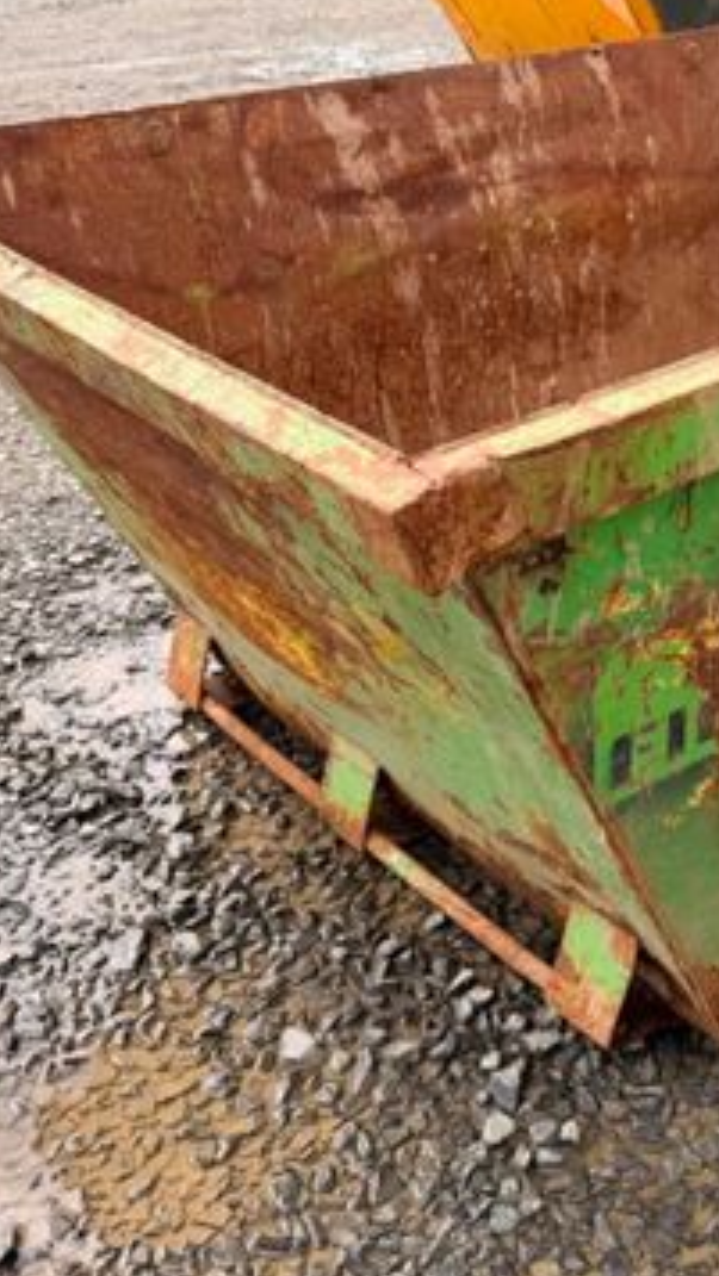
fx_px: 1490
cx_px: 690
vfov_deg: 46.1
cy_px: 508
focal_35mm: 44
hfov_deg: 26.0
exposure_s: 1/1337
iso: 80
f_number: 1.78
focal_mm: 6.76
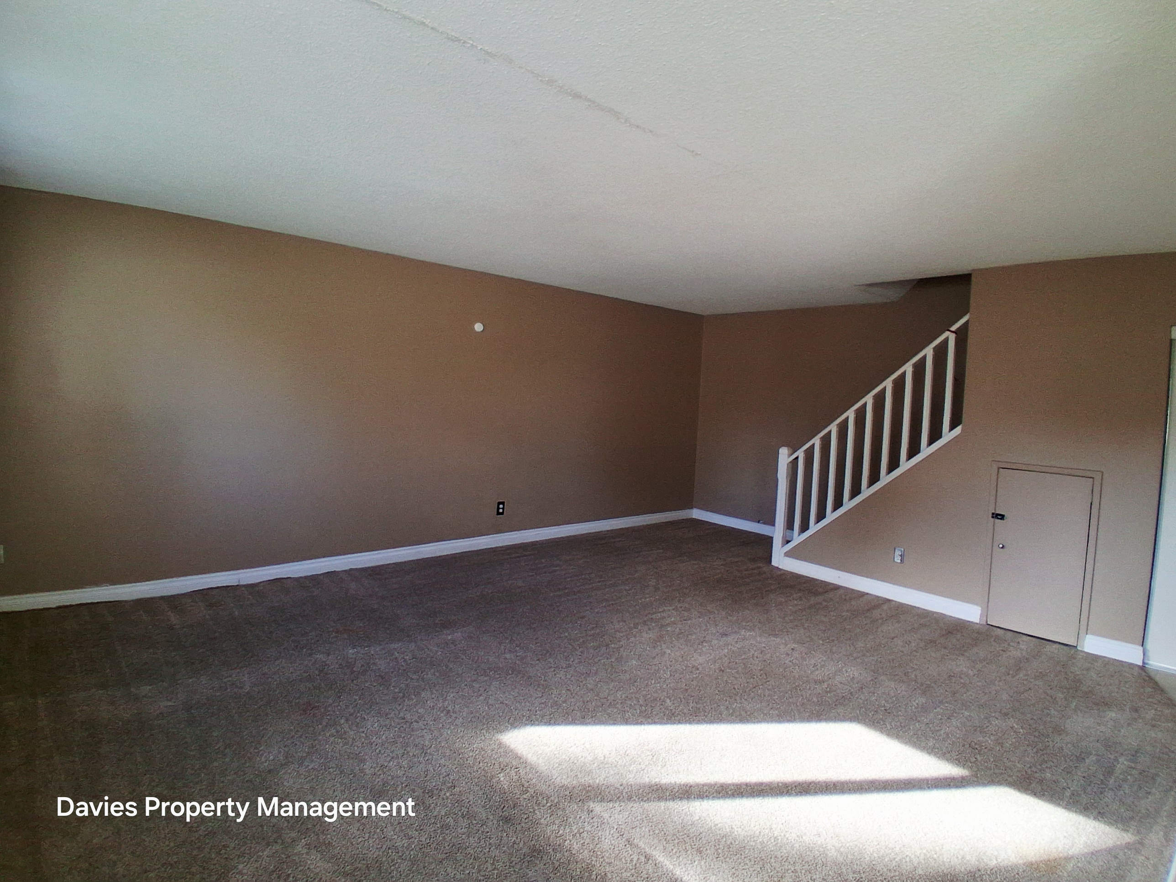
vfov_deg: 74.7
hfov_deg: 91.0
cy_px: 441
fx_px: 578
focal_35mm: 17
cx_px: 588
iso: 64
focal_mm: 1.4
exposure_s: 1/120
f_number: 2.2
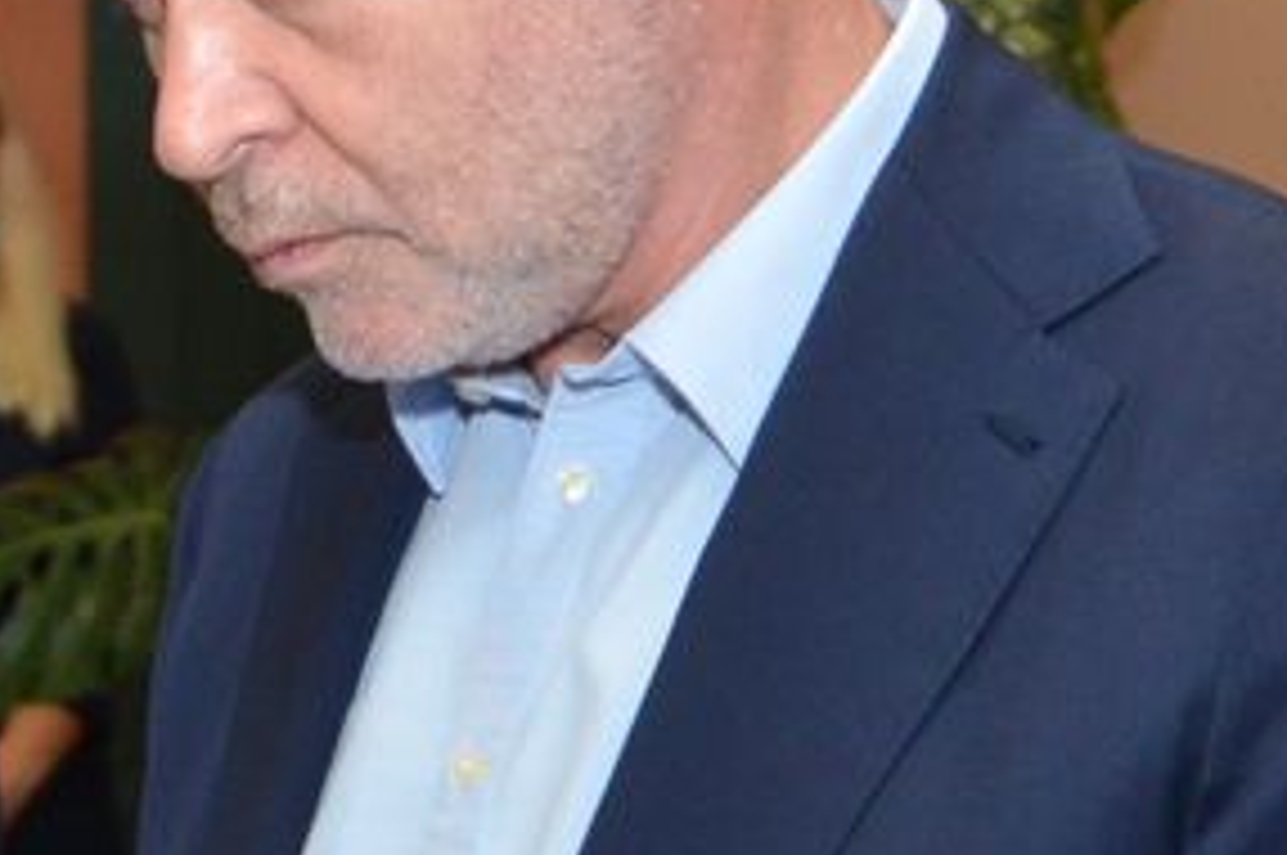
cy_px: 650
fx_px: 6285
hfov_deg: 11.0
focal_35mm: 176
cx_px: -896
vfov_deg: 7.8
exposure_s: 1/250
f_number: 3.8
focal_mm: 24
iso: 1000
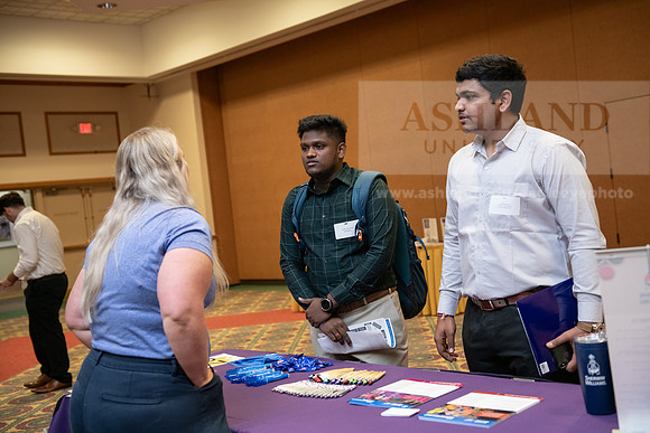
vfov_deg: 28.1
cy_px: 216
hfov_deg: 41.1
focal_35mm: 48
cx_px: 325
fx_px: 867
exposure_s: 1/200
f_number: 3.2
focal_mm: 48
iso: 1600
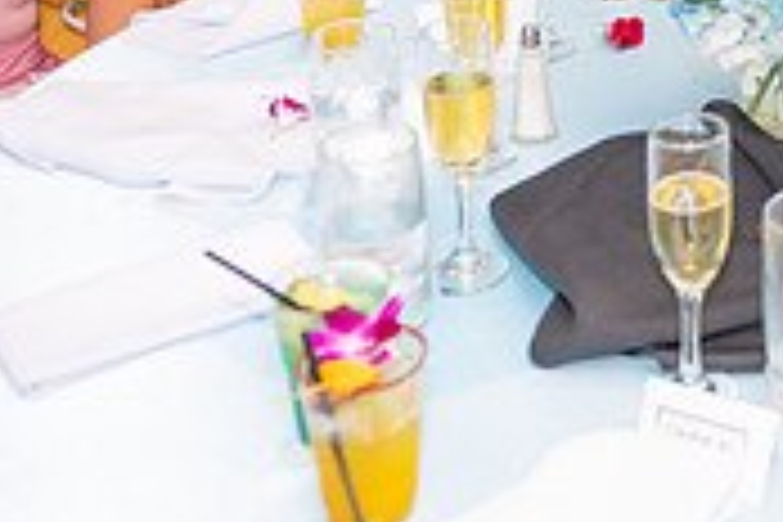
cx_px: 904
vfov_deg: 15.8
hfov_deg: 23.5
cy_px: -236
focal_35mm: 80
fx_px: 1740
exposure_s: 1/160
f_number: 3.2
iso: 1000
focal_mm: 24
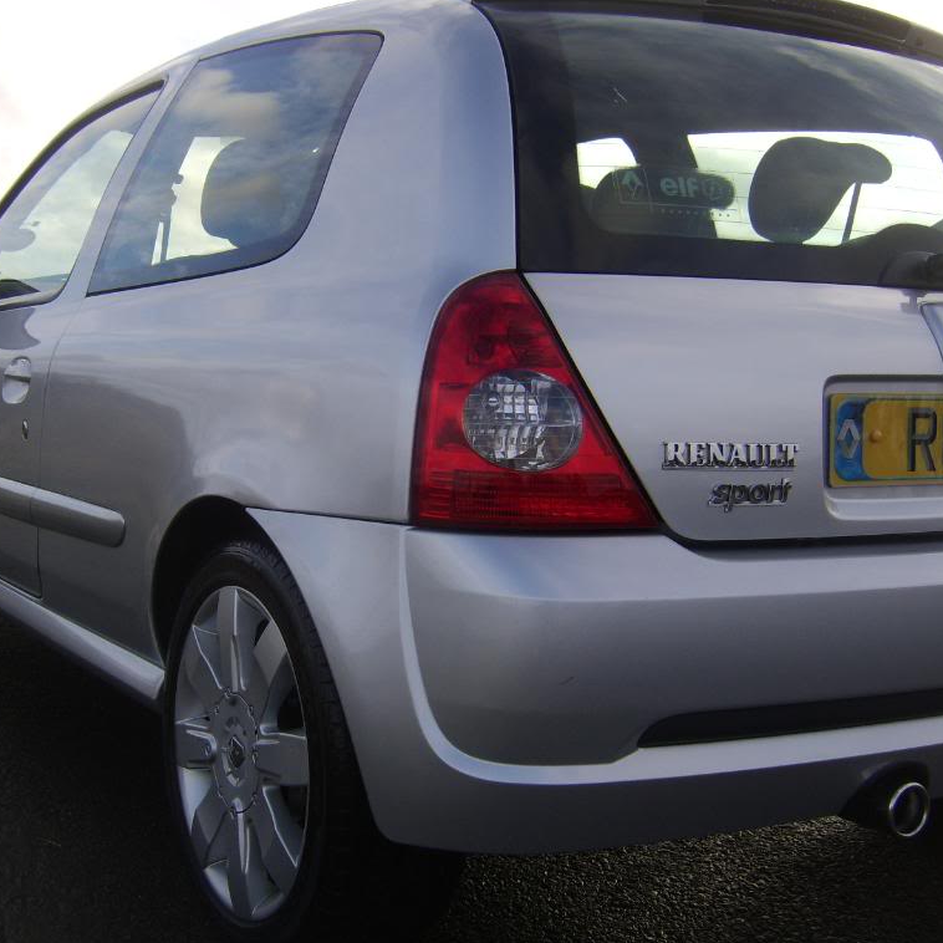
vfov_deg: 44.9
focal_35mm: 37
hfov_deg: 44.3
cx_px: 320
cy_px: 468
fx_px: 1140
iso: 71
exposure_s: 1/192
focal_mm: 8.13
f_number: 5.6
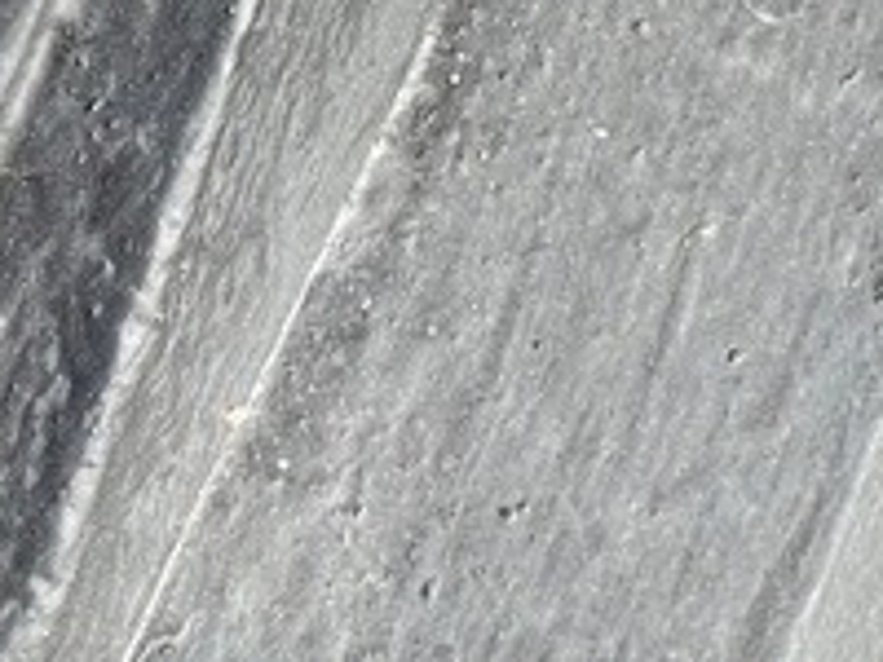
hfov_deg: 9.0
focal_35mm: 208
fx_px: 5306
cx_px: -808
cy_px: -560
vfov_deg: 6.9
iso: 20
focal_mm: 6
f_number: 2
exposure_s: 1/922
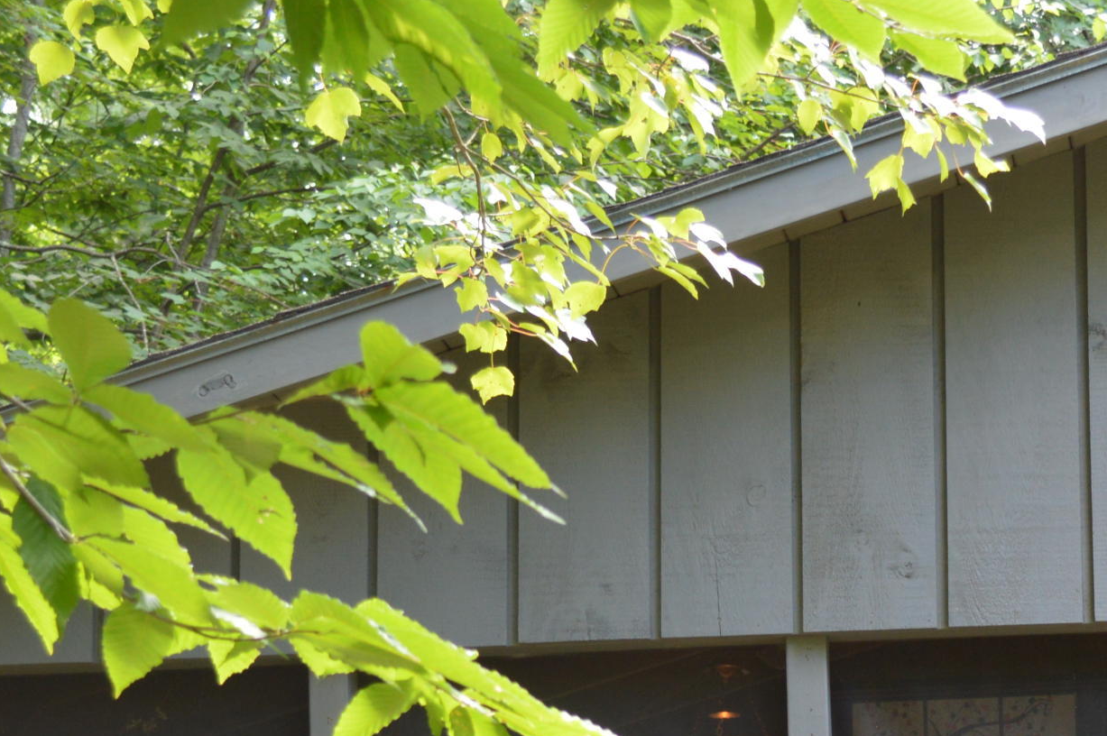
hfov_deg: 18.5
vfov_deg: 12.2
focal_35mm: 110
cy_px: 853
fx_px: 3380
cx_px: 858
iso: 400
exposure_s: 1/60
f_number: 4.5
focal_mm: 30
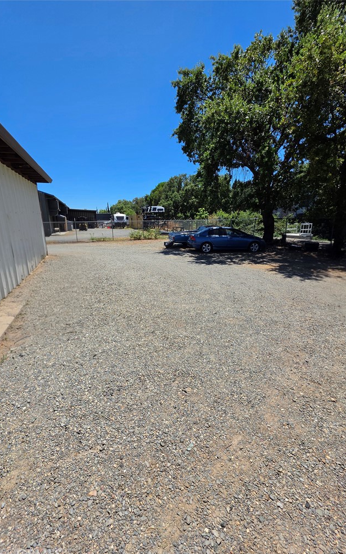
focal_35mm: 14
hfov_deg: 78.5
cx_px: 160
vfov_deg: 105.3
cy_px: 281
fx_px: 211
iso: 32
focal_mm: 2.2
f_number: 1.9
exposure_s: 1/2000
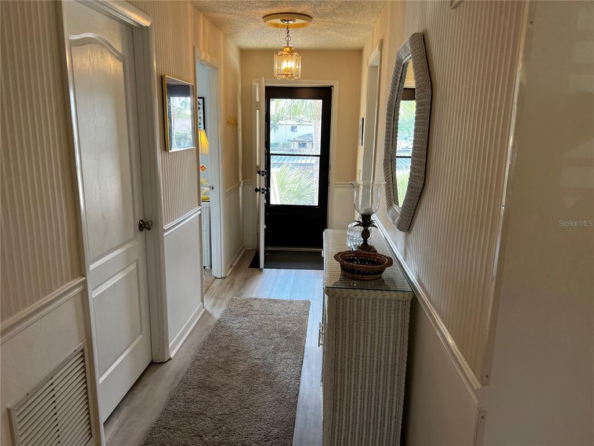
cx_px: 297
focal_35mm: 26
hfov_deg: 67.3
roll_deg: -0.9
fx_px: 446
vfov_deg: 53.1
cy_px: 223
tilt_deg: -12.5
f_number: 1.5
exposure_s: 1/120
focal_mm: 5.7
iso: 80
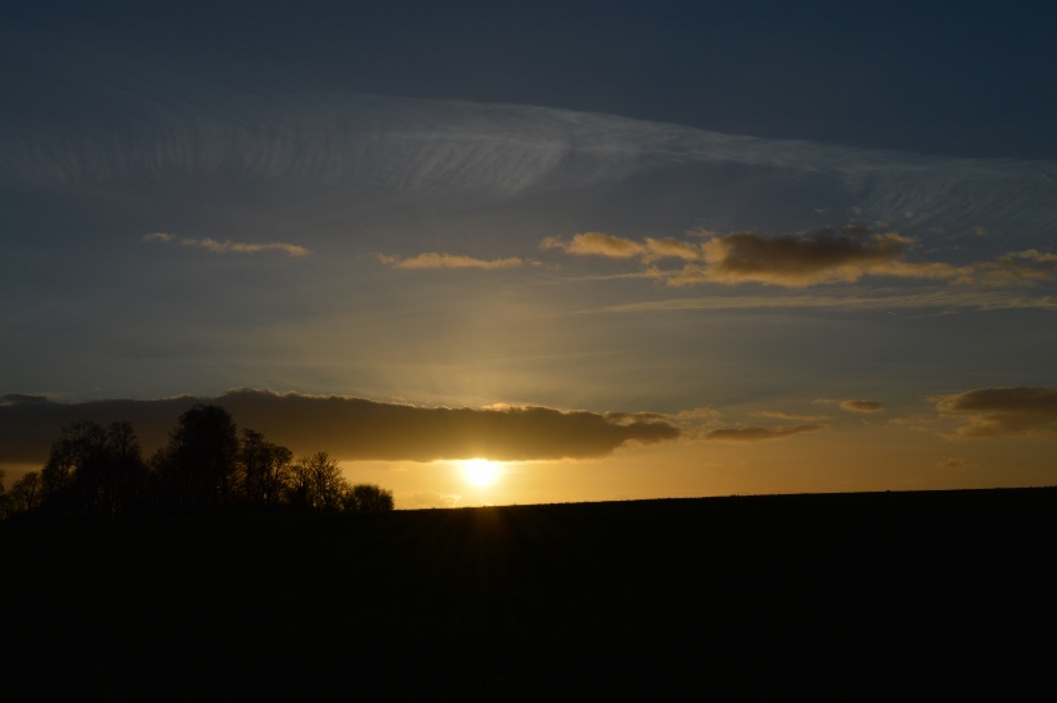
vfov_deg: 28.0
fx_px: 1408
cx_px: 528
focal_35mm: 48
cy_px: 352
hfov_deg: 41.1
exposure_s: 1/640
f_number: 13
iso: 100
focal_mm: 32
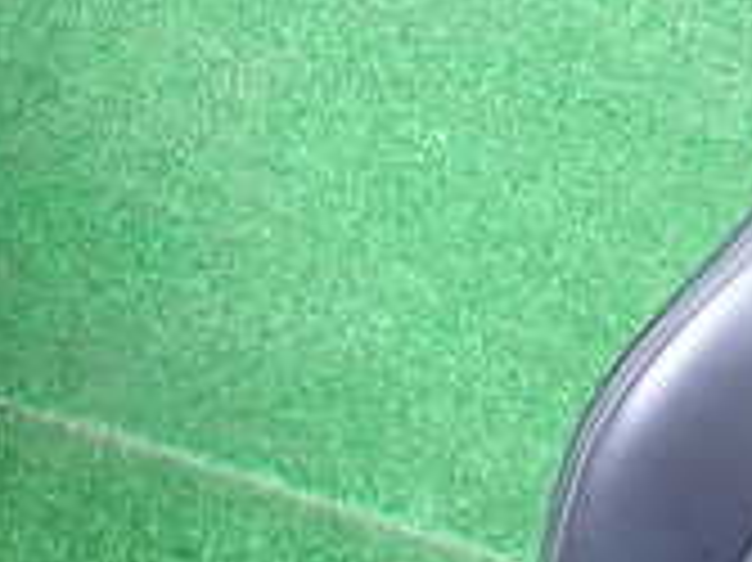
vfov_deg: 15.6
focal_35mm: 90
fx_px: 1954
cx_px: 937
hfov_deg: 20.2
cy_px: 715
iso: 500
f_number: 2
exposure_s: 1/40
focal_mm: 4.5
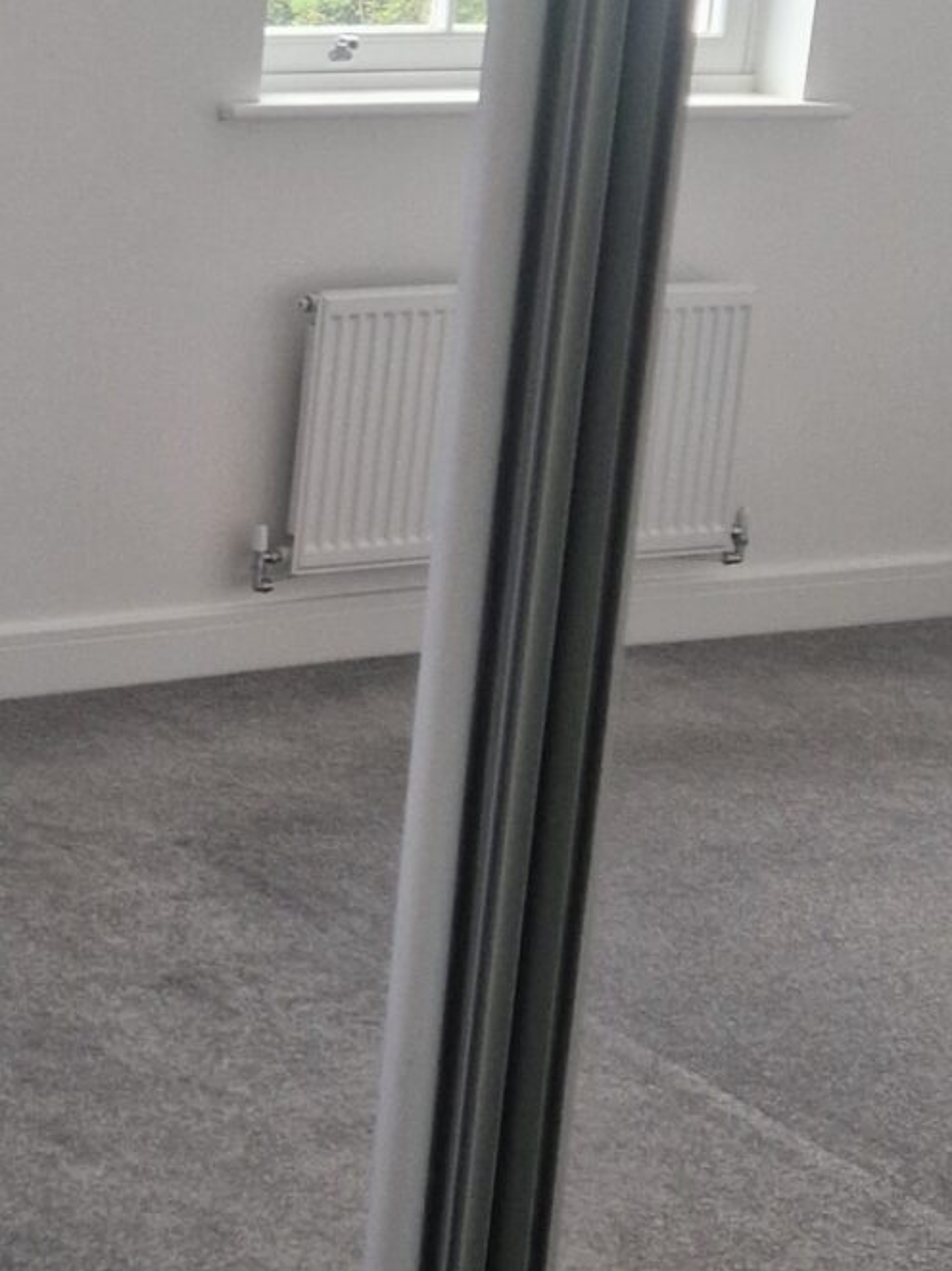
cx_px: -307
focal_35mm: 89
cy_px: 522
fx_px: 3266
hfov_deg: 15.7
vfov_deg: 22.0
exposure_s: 1/100
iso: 320
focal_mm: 5.4
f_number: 1.8
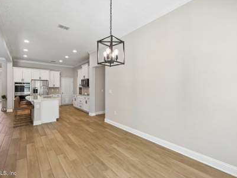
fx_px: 110
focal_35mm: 16
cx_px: 109
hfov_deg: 94.2
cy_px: 87
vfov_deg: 78.2
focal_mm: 14
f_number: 8
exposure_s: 1/15
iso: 400
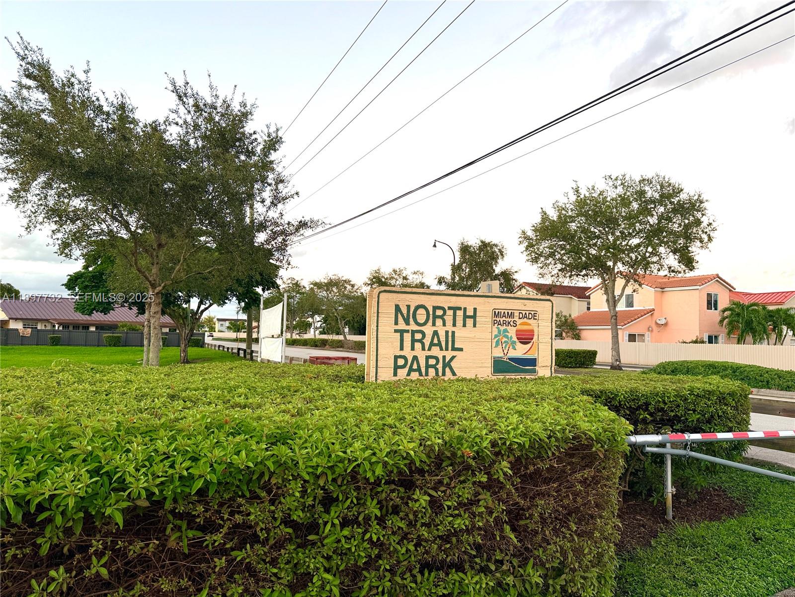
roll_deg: -1.1
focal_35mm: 24
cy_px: 298
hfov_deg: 71.6
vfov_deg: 56.8
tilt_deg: +3.7
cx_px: 398
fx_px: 551
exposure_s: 1/120
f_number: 1.78
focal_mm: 6.76
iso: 80
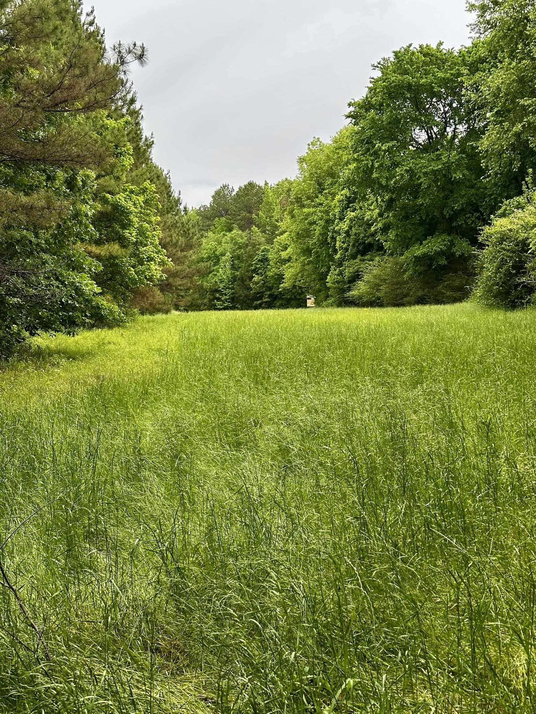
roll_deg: +1.0
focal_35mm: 48
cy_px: 357
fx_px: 991
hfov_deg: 30.3
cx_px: 268
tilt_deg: -2.9
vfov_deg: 39.7
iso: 64
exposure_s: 1/279
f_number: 1.78
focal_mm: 6.86
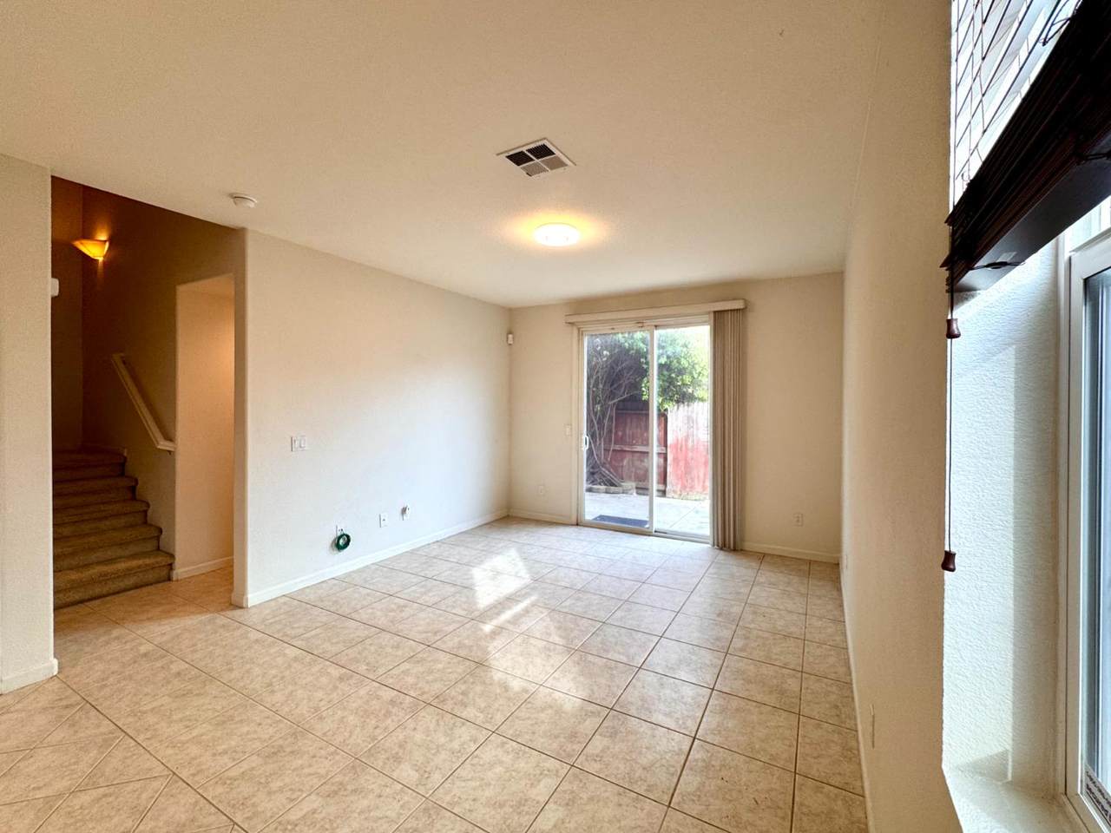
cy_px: 416
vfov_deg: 85.7
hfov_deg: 102.1
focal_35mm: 14
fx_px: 449
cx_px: 556
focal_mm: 2.22
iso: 100
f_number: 2.2
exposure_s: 1/120
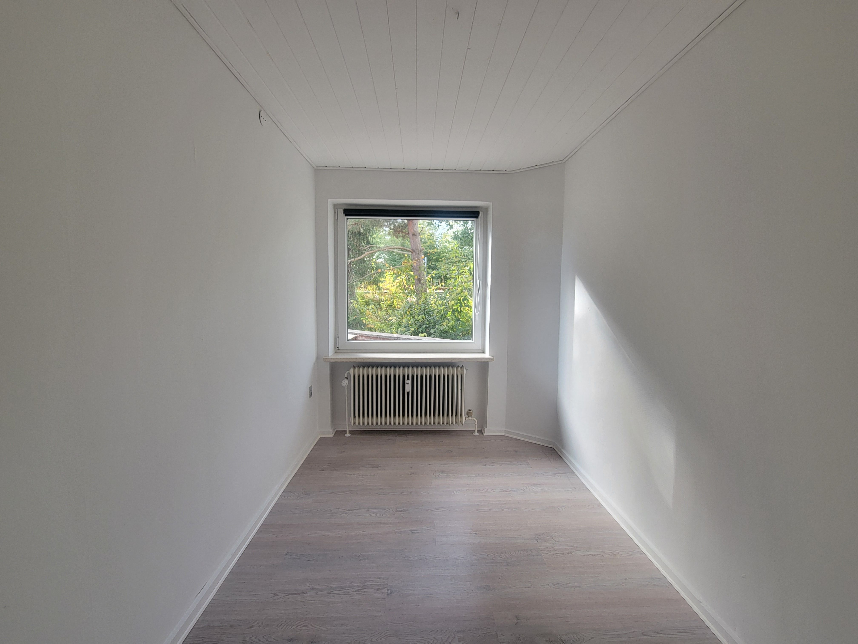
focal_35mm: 13
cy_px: 322
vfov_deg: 89.9
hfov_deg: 106.2
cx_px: 429
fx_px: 322
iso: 50
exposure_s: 1/60
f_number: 2.2
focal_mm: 2.2
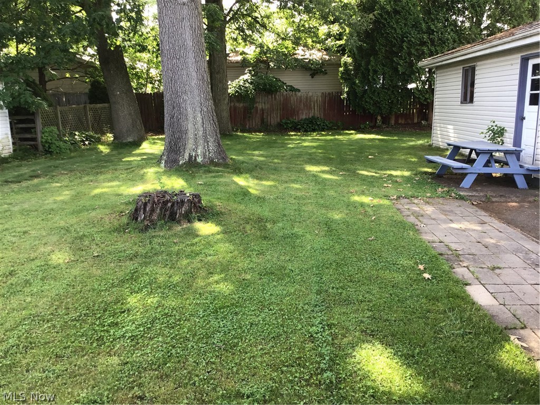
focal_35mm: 31
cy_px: 202
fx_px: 484
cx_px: 270
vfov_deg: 45.4
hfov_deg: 58.4
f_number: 2.4
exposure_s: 1/120
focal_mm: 3.3
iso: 40
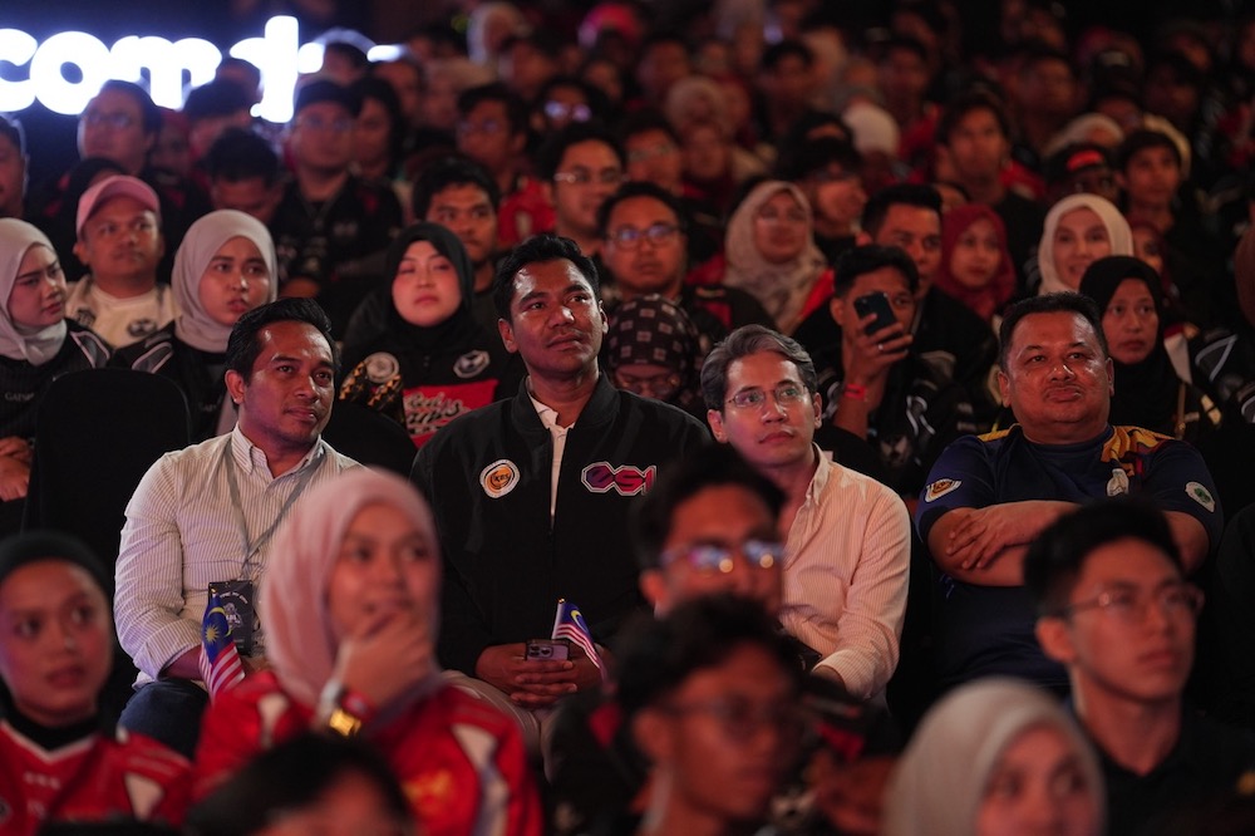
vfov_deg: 7.7
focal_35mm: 178
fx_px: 6203
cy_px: 418
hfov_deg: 11.6
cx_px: 628
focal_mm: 178
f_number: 2.8
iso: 2000
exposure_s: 1/100
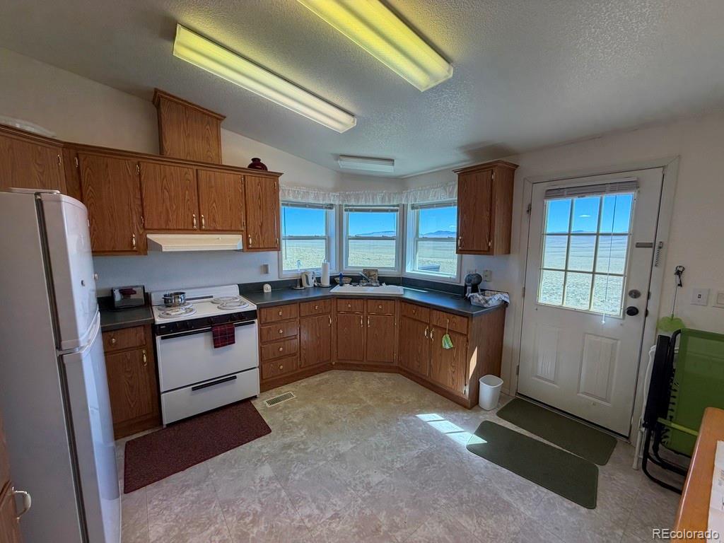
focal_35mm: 14
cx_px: 362
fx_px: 293
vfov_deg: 85.7
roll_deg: -0.5
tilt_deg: -7.2
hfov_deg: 102.1
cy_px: 272
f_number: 2.2
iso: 64
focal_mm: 2.22
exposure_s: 1/152
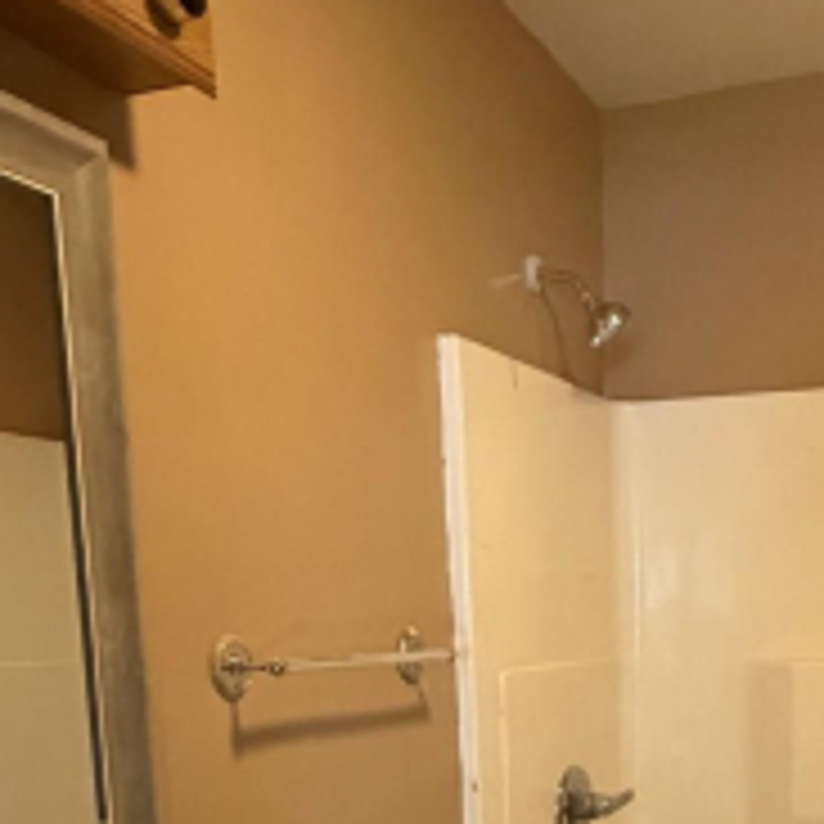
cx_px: 639
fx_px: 1212
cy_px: 822
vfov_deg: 34.2
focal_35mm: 45
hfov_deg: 36.5
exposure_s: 1/60
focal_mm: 2.22
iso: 800
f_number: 2.2
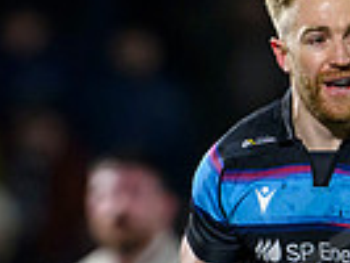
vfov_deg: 0.7
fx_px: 22709
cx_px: 225
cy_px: 562
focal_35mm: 2244
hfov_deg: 0.9
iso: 4000
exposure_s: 1/1600
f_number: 3.2
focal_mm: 400
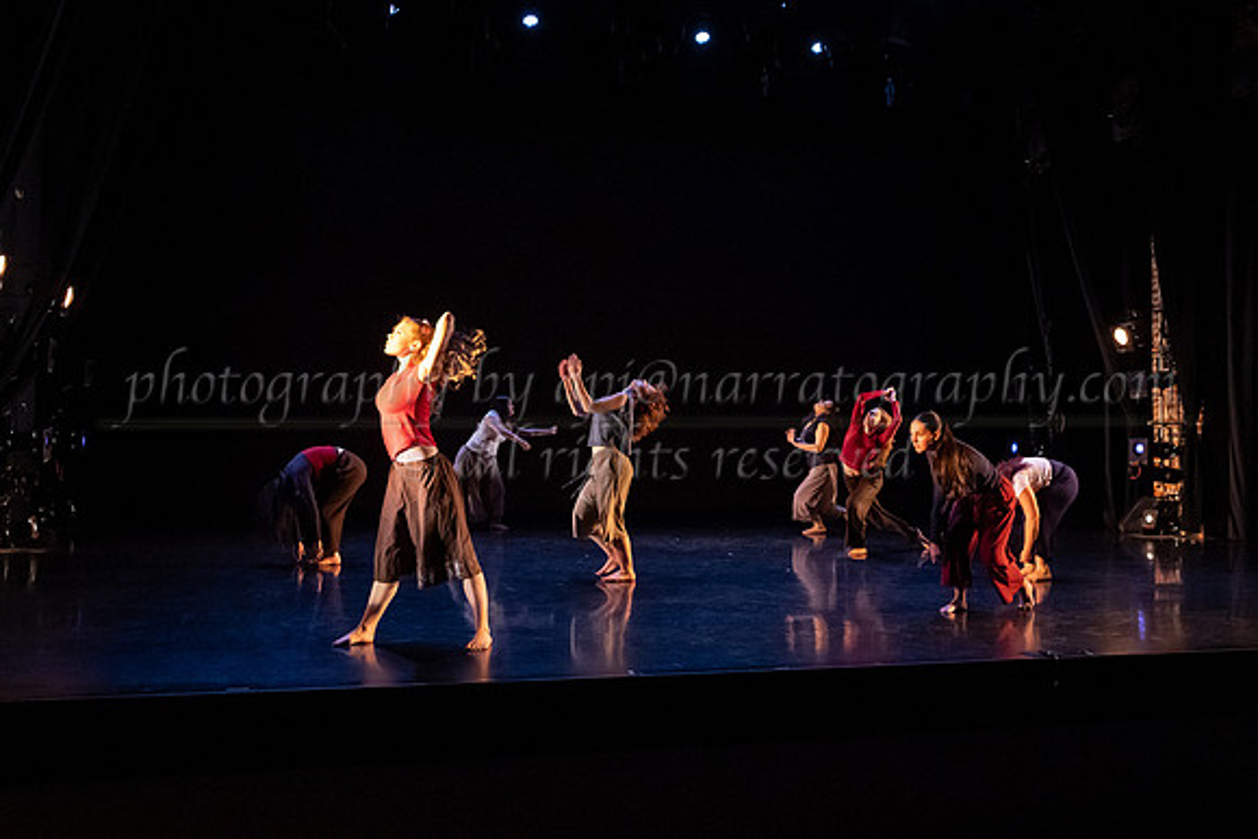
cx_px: 638
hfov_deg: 55.0
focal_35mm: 35
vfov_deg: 38.3
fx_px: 1208
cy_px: 372
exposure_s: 1/400
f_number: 4
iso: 4000
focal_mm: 28
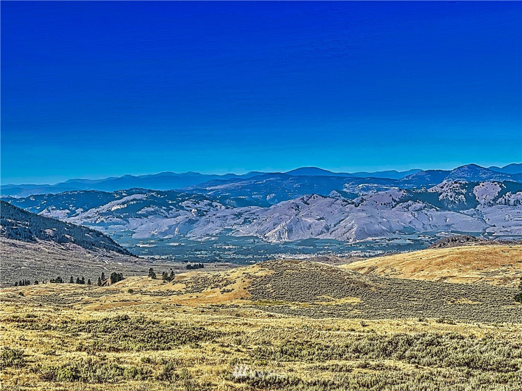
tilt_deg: +0.7
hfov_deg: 30.3
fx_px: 965
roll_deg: +1.2
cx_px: 261
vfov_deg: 22.9
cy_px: 196
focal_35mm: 64
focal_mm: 7.5
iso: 20
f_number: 2.2
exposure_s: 1/1845
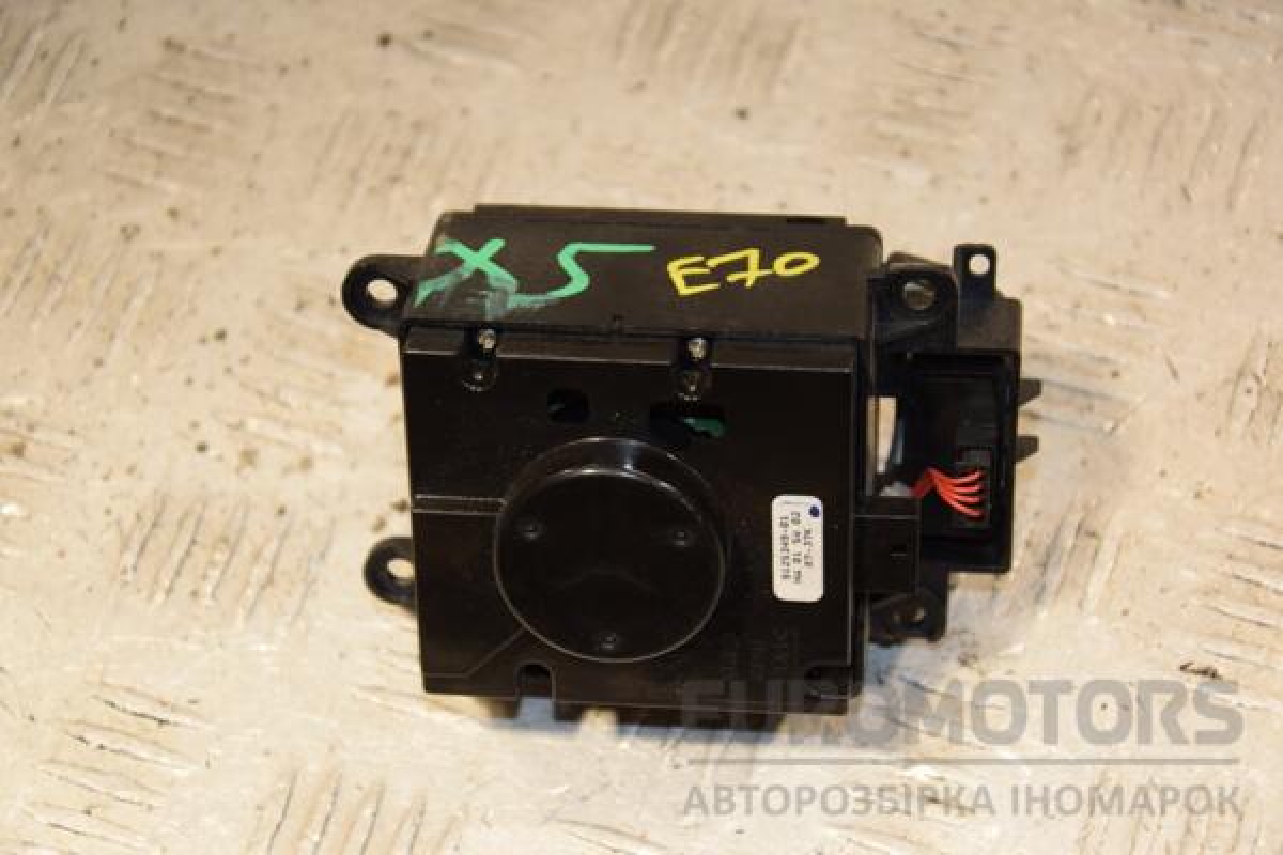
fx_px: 3742
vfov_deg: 13.0
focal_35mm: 105
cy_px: 428
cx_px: 642
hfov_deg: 19.5
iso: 800
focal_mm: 70
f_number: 5.3
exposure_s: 1/200
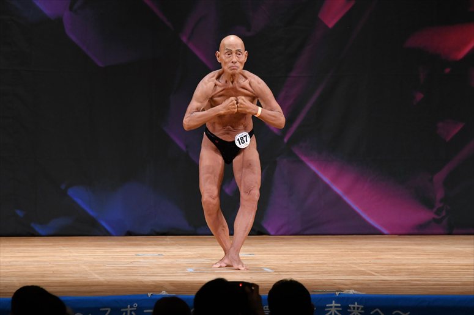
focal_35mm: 285
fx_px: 3751
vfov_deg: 4.8
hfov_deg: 7.2
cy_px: 158
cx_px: 237
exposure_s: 1/400
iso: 2500
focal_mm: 190
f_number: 5.6
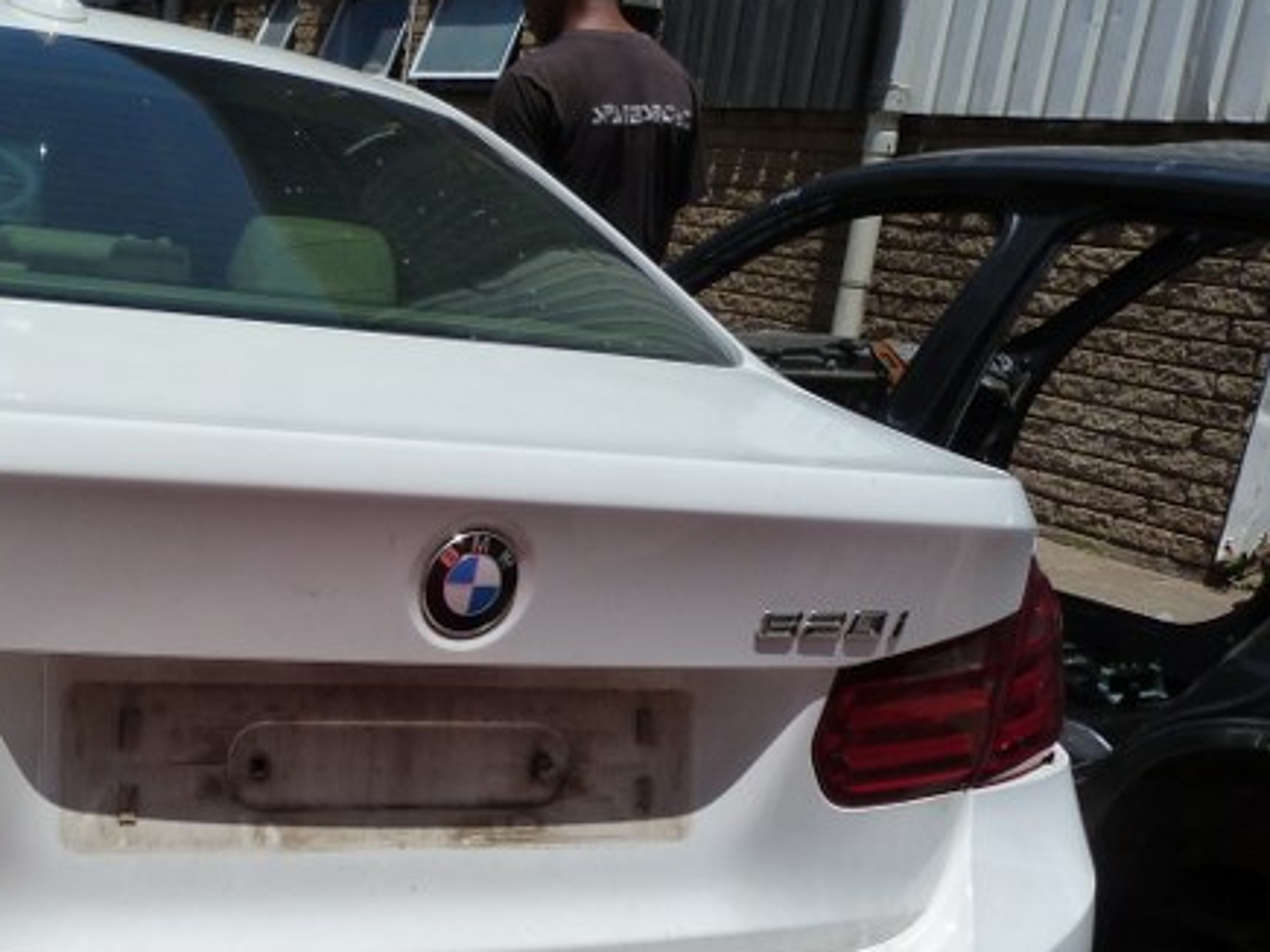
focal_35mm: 46
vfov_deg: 30.9
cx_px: 152
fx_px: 1687
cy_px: 721
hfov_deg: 38.7
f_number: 5.6
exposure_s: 1/640
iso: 125
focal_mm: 4.5
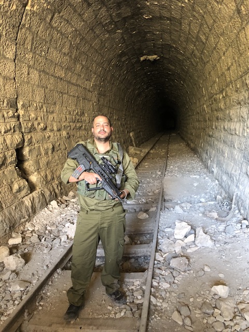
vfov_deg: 63.4
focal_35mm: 28
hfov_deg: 49.7
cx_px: 124
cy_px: 166
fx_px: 269
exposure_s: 1/15
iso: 80
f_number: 1.8
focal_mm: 3.99
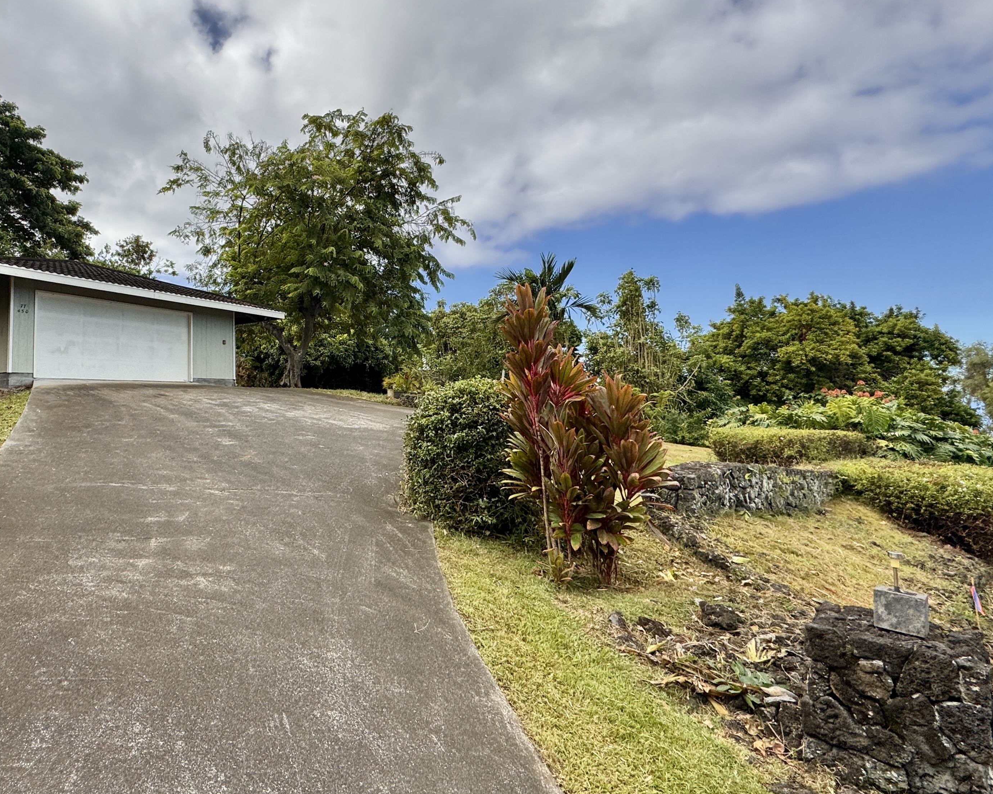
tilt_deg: +5.4
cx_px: 320
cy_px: 347
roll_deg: +1.1
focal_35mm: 20
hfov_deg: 77.4
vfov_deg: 67.8
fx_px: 588
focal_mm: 2.22
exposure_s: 1/1299
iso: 50
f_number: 2.2
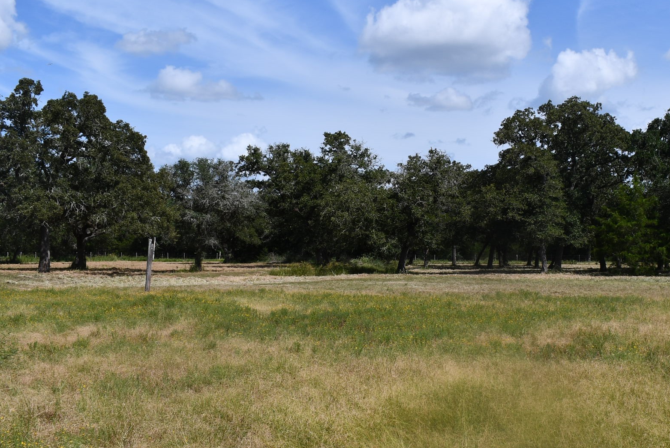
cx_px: 446
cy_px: 235
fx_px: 913
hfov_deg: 39.8
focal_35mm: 49
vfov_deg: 27.6
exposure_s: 1/400
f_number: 10
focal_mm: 18
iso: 100
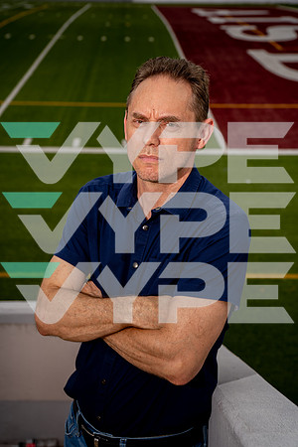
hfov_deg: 19.5
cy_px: 224
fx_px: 869
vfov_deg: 28.8
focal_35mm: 70
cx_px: 149
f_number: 6.3
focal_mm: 70
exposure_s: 1/250
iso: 80
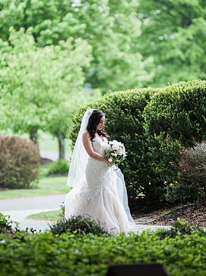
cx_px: 101
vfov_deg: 8.3
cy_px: 108
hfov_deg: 6.2
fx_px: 1899
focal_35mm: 239
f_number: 2.8
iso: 200
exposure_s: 1/400
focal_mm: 200
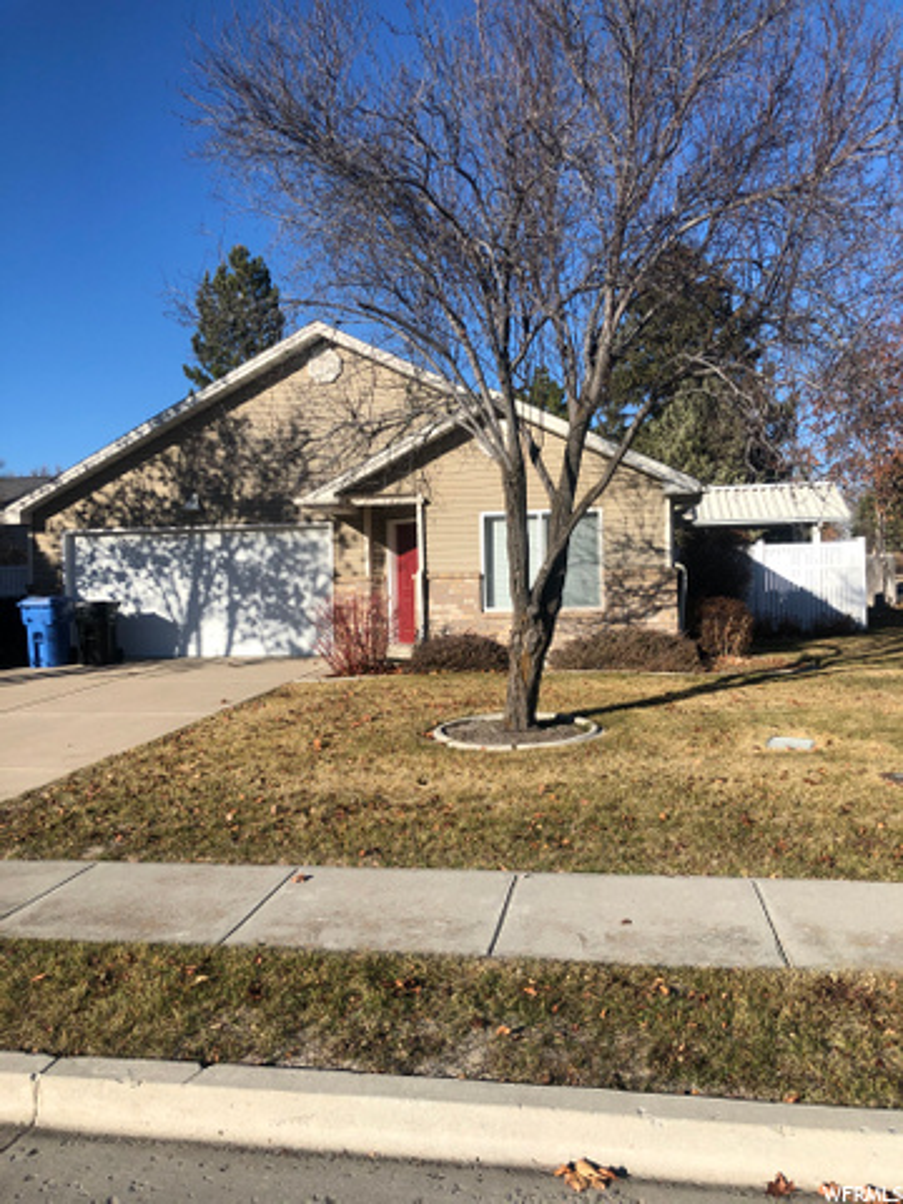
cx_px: 452
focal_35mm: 28
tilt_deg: -1.7
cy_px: 602
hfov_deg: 49.7
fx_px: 974
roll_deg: +1.9
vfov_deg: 63.4
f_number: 1.8
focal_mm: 3.99
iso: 20
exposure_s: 1/2024
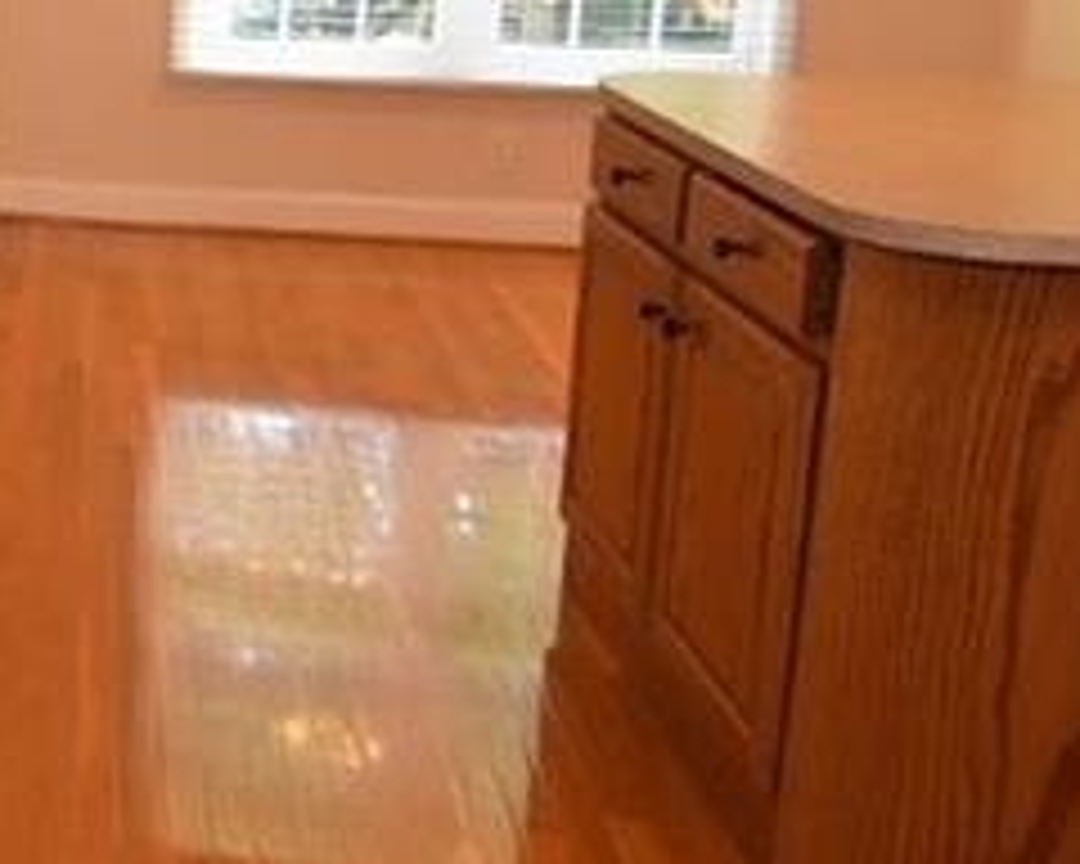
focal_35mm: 66
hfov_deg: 21.5
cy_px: 166
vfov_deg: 22.8
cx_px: -734
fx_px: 2110
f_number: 4
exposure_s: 1/60
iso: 450
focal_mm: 11
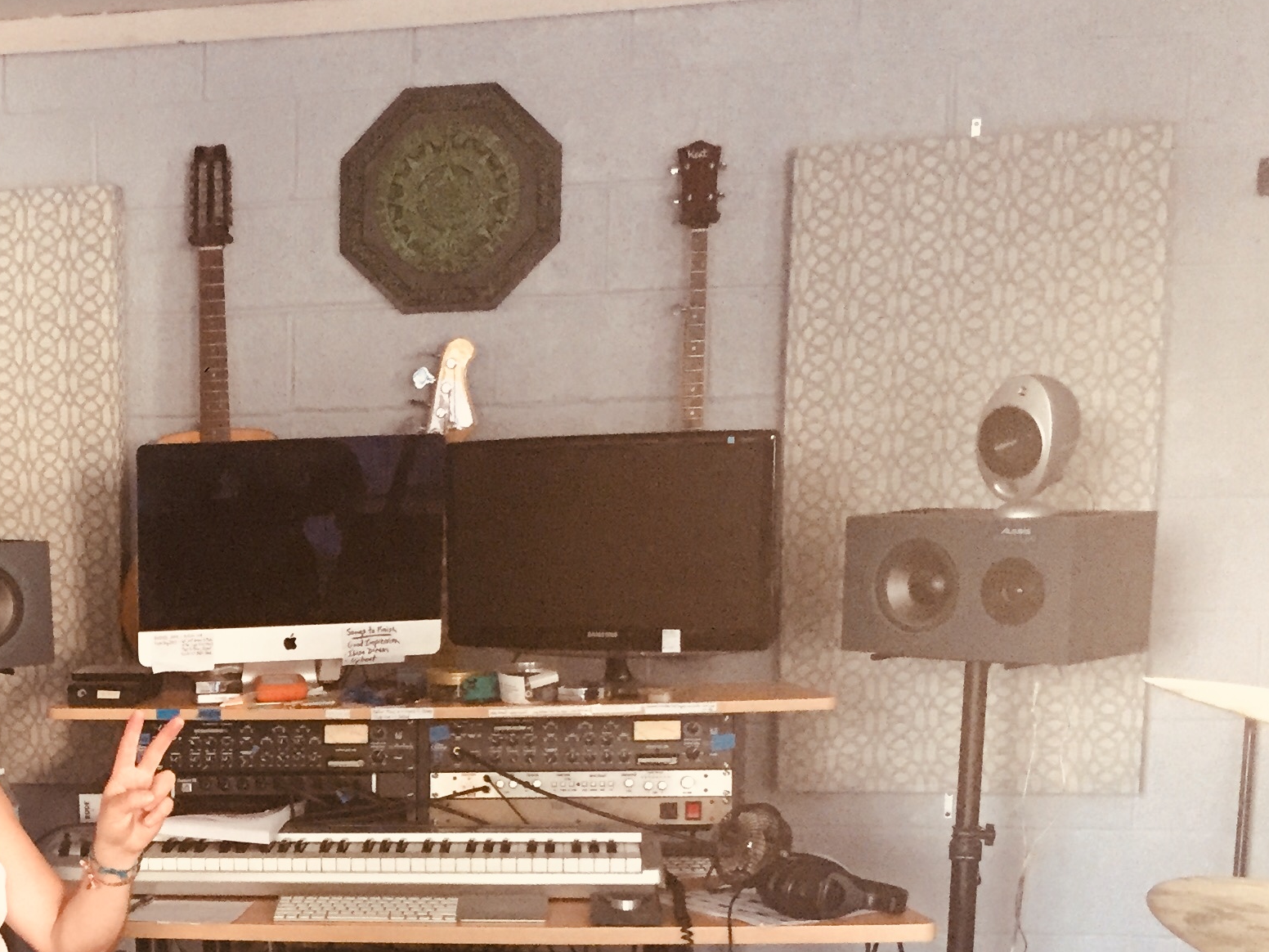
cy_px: 898
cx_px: 30
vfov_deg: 23.3
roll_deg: +1.6
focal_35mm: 61
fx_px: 2236
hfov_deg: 29.8
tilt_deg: -11.2
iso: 250
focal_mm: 4.15
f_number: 2.2
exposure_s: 1/30
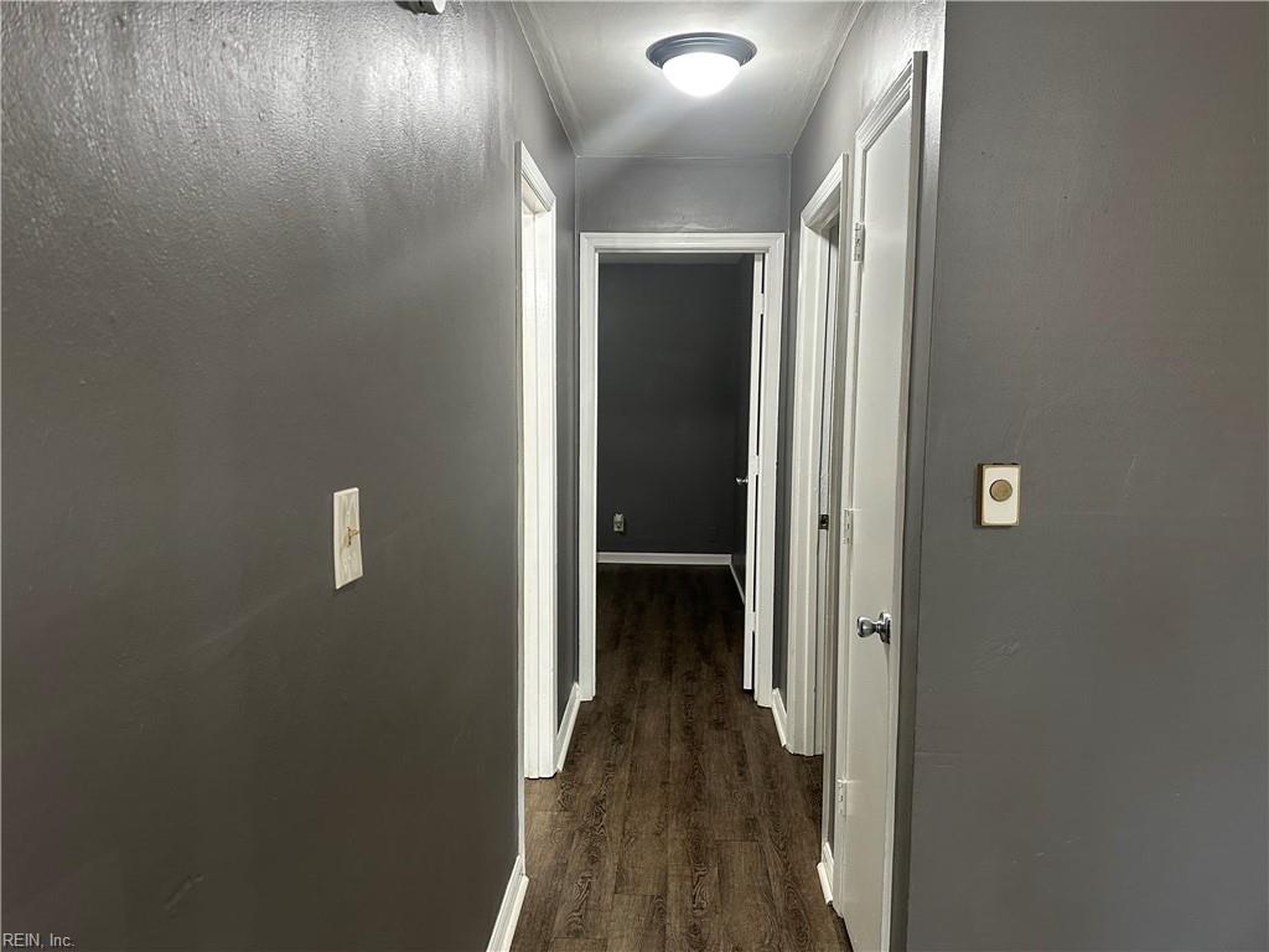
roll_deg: +0.2
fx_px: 880
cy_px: 476
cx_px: 634
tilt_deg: -6.1
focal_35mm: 24
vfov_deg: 56.8
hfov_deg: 71.6
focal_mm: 6.86
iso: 320
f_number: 1.78
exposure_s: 1/60
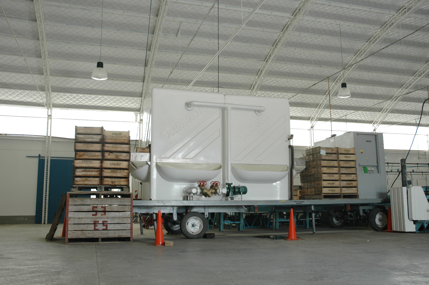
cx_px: 214
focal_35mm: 36
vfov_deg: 36.8
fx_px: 429
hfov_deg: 53.2
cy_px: 142
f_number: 5
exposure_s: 1/60
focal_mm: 24
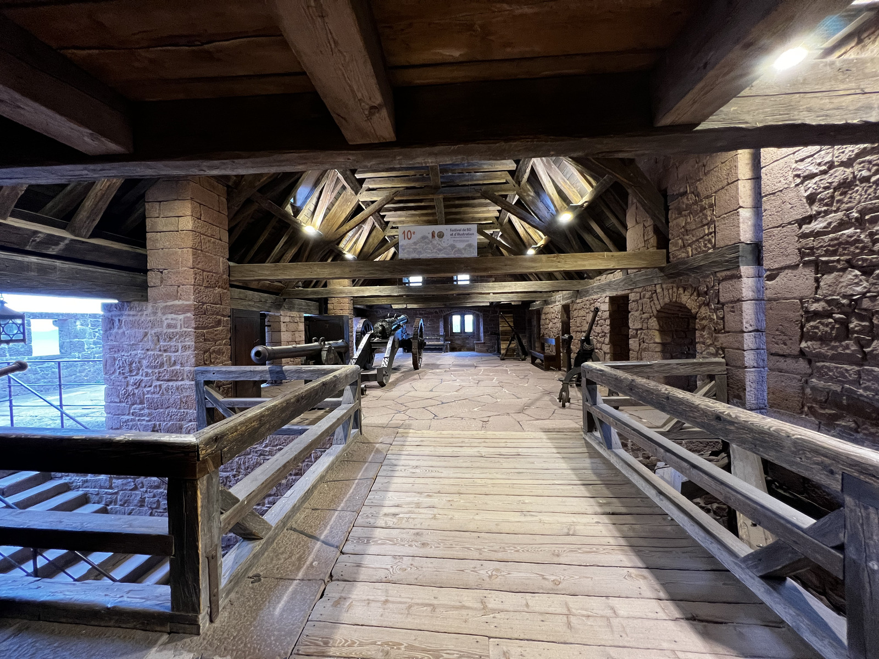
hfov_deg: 106.2
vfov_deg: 89.9
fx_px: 330
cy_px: 330
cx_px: 440
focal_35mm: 13
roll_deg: +1.8
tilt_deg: -0.8
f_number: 1.8
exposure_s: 1/60
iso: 250
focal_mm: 1.57
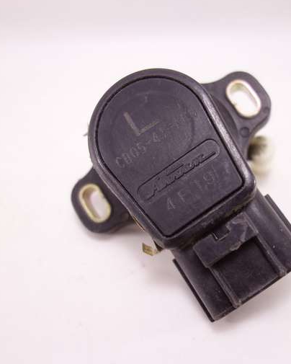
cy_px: 180
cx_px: 191
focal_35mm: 40
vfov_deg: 45.8
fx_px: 431
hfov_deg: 37.0
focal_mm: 10.4
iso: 125
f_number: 2.2
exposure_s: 1/100
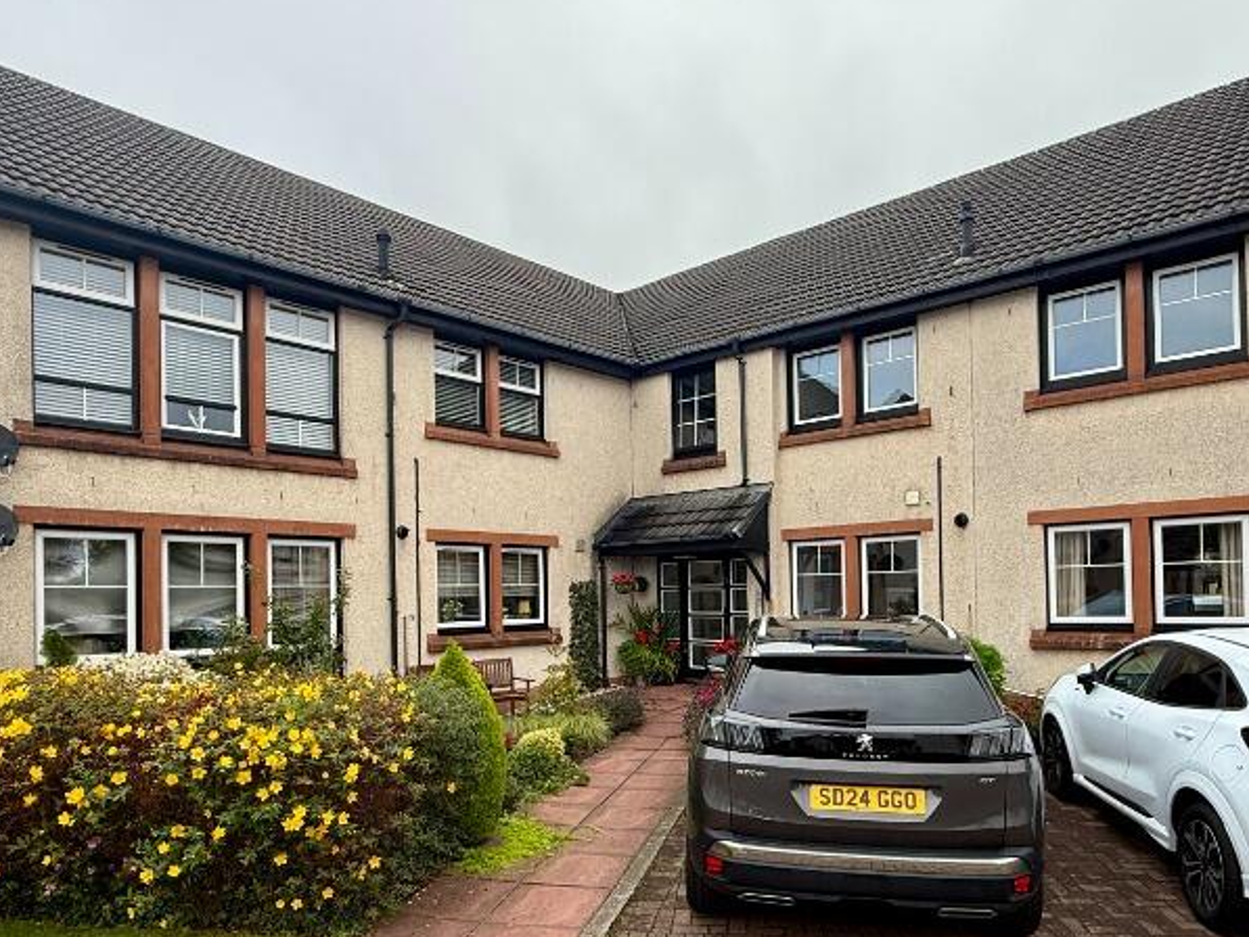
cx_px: 646
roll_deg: +0.5
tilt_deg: +1.0
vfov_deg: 56.1
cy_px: 590
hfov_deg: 71.6
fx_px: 866
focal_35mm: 24
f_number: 2.2
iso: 64
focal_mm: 2.22
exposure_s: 1/472
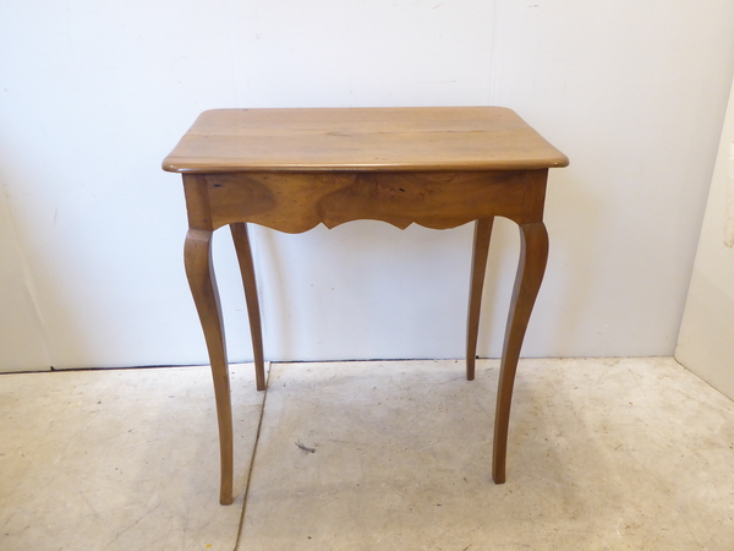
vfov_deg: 44.2
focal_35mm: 32
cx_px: 367
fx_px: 679
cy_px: 276
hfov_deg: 56.8
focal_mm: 5.4
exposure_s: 1/8
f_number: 3.5
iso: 400
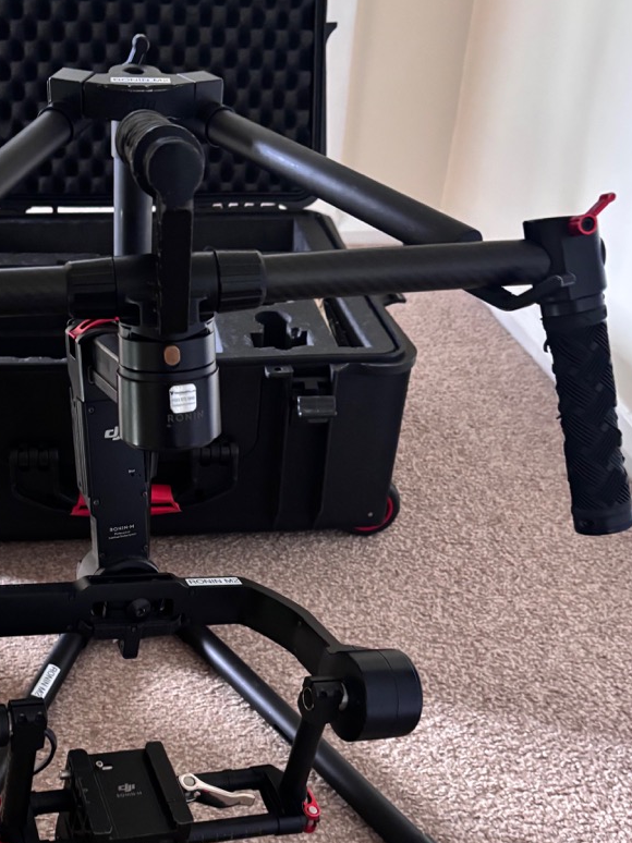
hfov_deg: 33.1
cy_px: 537
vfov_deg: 43.5
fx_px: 1047
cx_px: 175
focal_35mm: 43
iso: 640
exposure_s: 1/36
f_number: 1.6
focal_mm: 5.96
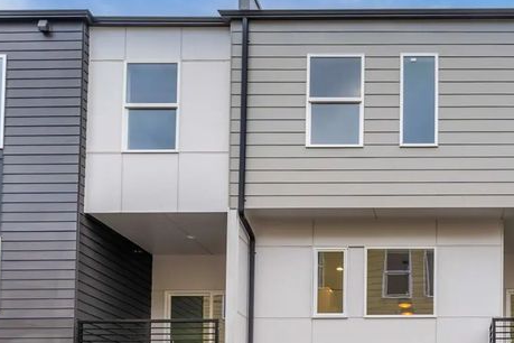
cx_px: 417
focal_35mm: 29
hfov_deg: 58.4
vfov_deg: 43.2
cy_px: 267
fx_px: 414
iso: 160
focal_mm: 13
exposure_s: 1/30
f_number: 8
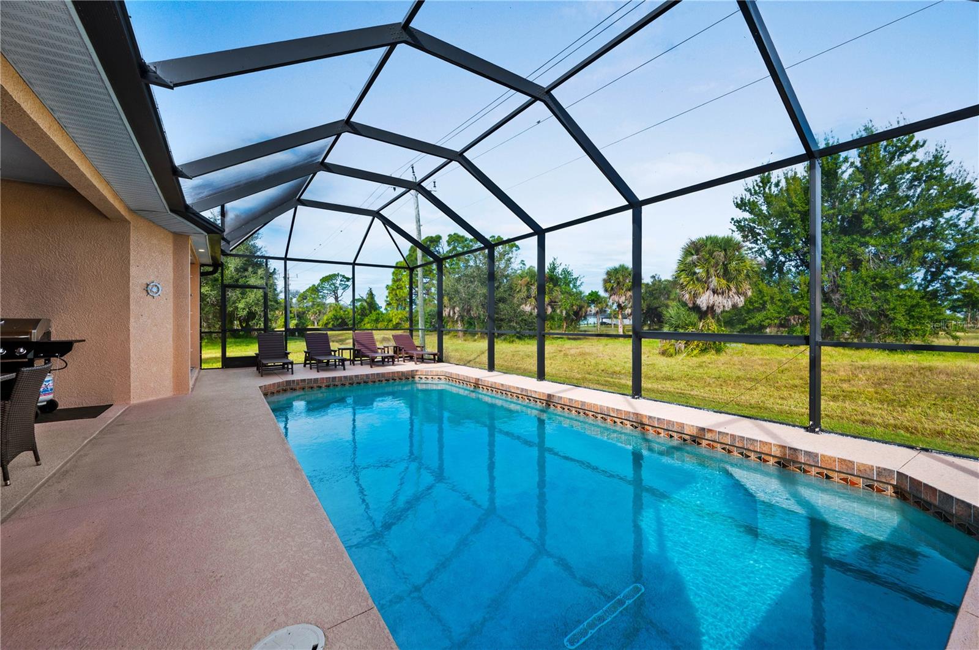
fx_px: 380
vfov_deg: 81.1
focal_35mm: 14
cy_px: 325
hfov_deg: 104.3
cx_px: 490
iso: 200
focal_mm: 14
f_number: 8
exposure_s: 1/40
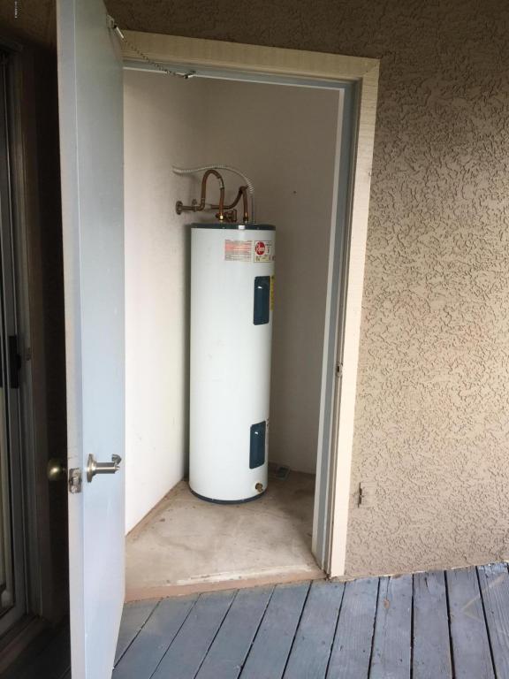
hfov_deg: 48.2
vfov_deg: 61.7
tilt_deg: -10.1
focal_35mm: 29
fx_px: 569
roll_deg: -2.0
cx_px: 254
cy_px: 340
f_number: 2.2
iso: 32
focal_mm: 4.15
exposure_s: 1/60
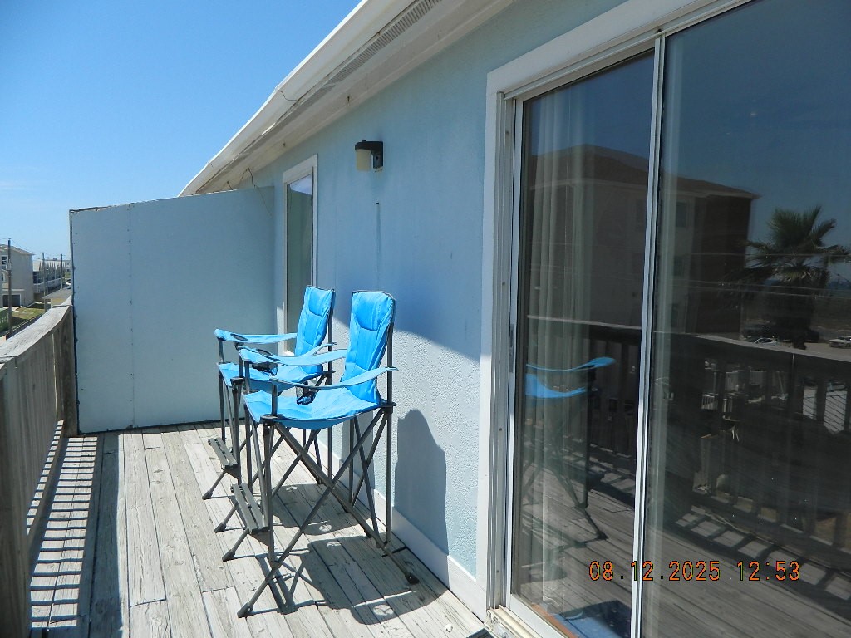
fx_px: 615
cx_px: 426
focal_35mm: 25
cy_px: 319
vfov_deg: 54.9
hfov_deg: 69.4
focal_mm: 4.5
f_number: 8.7
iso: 80
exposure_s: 1/160
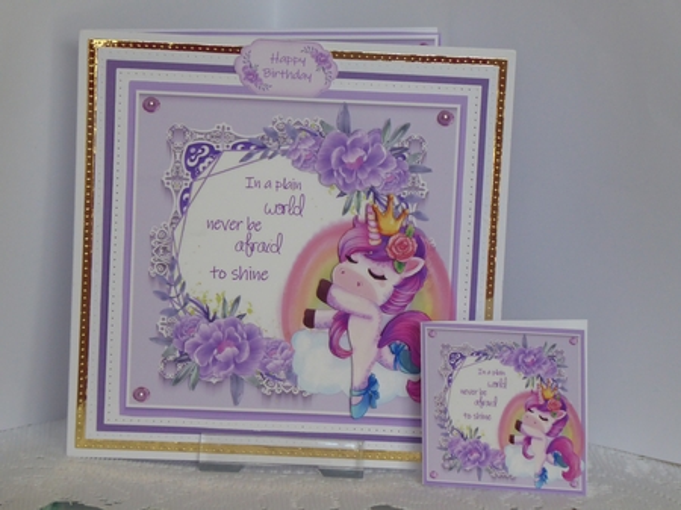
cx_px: 340
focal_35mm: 150
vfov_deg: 9.9
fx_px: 2949
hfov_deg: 13.2
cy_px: 255
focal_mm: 24.2
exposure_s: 1/60
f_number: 5.3
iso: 400
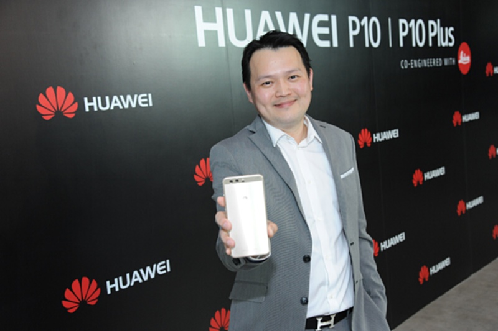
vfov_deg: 30.5
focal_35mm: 44
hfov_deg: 44.5
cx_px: 249
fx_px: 609
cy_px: 166
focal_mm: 44
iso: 2000
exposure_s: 1/125
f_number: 5.6
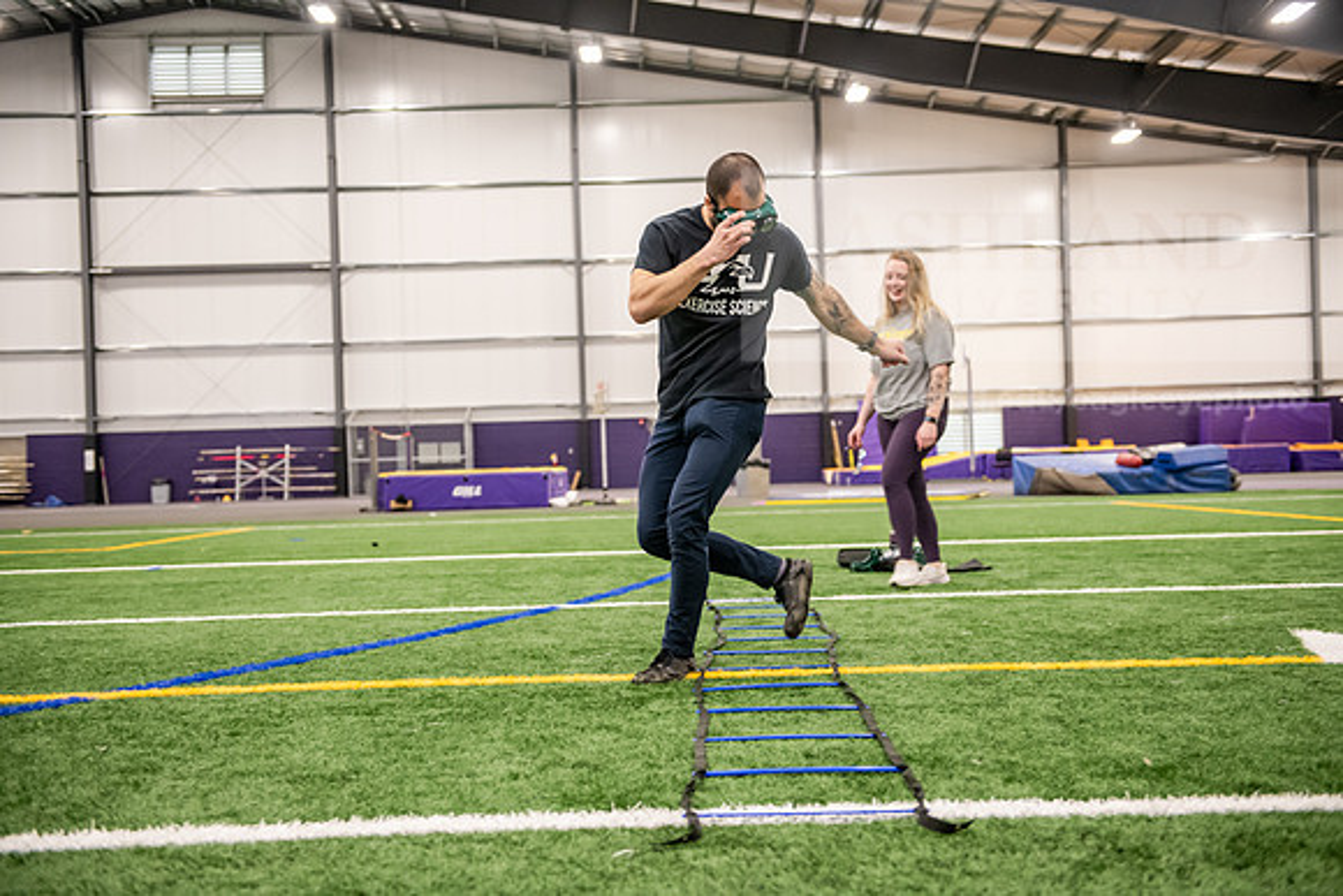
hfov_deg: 43.6
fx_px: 1679
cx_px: 672
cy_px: 448
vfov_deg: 29.9
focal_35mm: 45
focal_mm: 45
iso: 2000
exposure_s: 1/125
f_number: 3.2
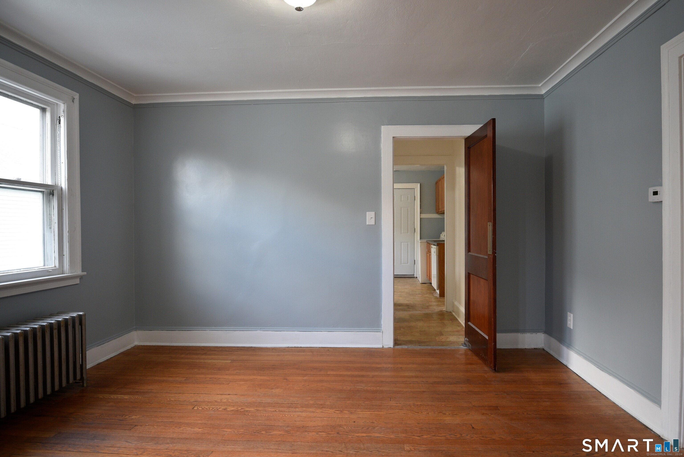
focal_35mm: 19
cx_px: 342
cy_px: 228
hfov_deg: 86.9
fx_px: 361
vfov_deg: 64.6
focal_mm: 19
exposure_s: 1/60
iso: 800
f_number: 3.5
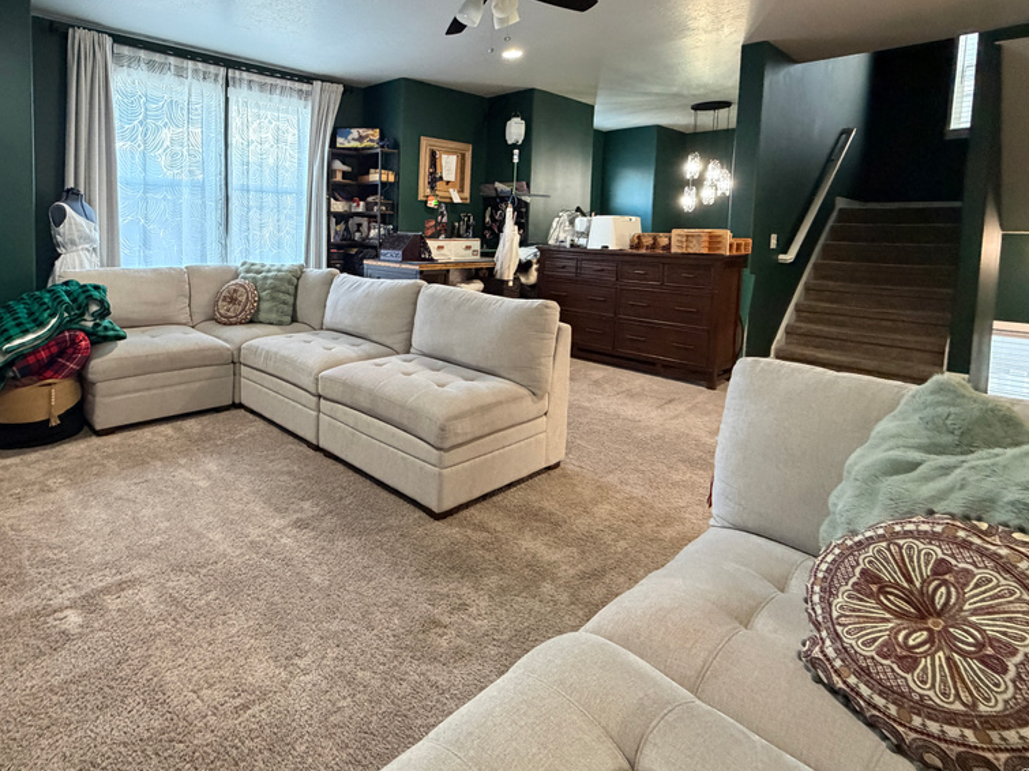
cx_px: 341
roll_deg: -0.5
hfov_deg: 81.7
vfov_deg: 67.0
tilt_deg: -2.4
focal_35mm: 19
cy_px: 266
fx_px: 565
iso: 640
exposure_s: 1/60
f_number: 2.2
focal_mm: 2.22
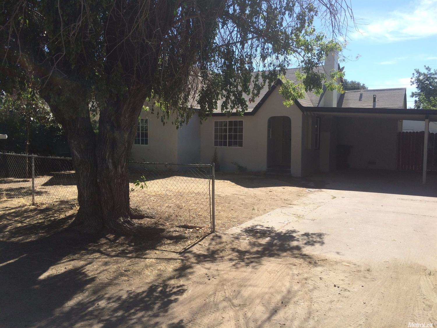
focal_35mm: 29
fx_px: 366
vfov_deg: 48.2
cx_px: 218
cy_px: 164
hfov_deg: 61.7
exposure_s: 1/1466
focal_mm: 4.15
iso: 32
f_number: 2.2
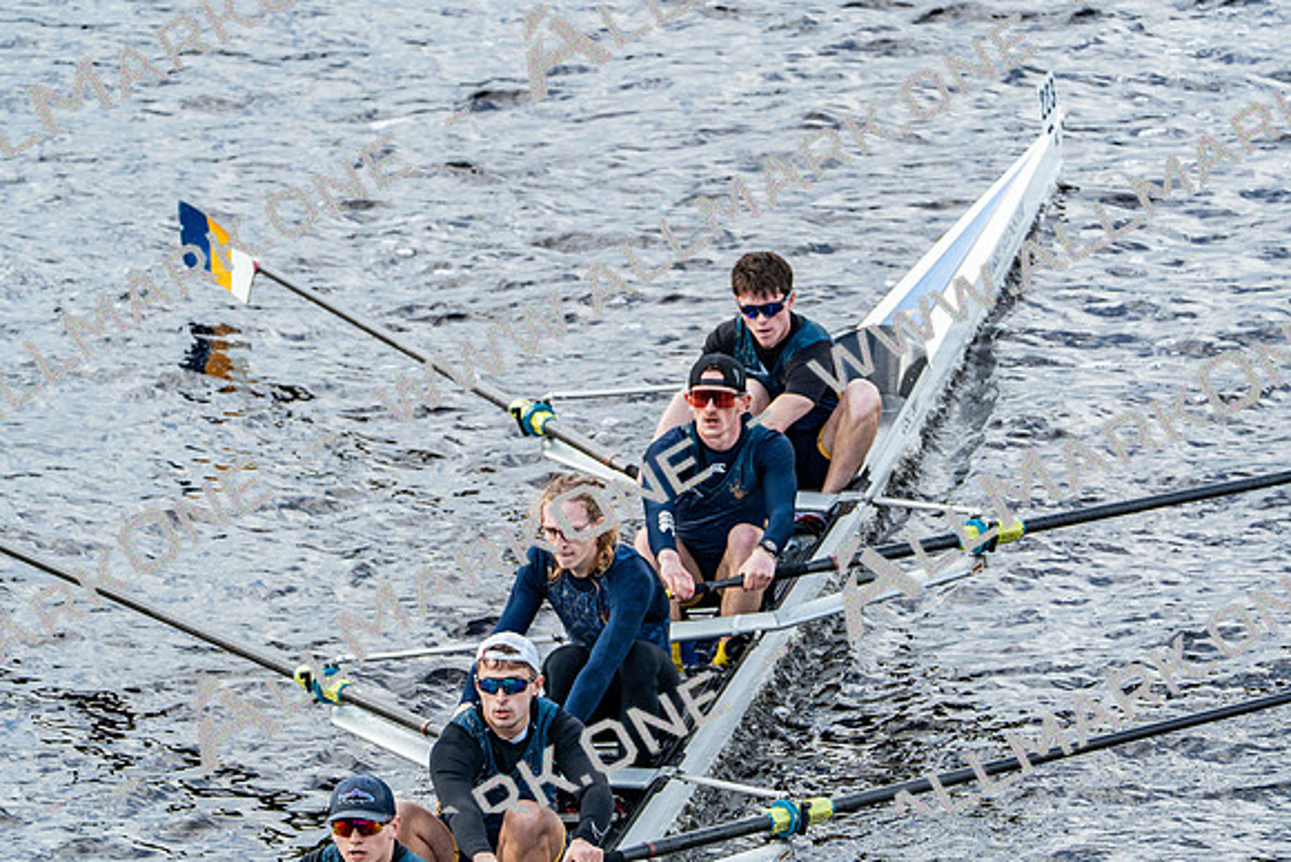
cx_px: 646
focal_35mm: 365
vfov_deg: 3.8
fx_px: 13092
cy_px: 431
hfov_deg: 5.6
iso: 1000
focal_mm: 365
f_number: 6.3
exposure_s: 1/1250
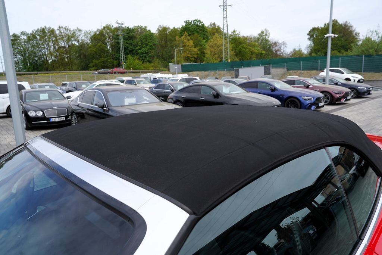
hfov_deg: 73.7
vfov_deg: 53.1
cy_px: 128
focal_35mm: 24
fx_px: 255
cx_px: 191
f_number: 8
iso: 100
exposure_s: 1/200
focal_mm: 24
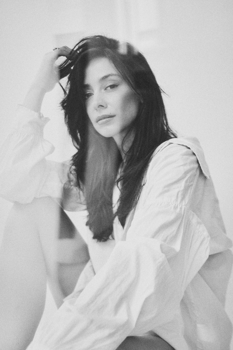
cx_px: 116
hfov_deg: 24.6
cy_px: 175
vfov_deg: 36.2
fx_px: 534
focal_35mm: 55
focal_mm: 55
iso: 500
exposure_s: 1/640
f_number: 2.5
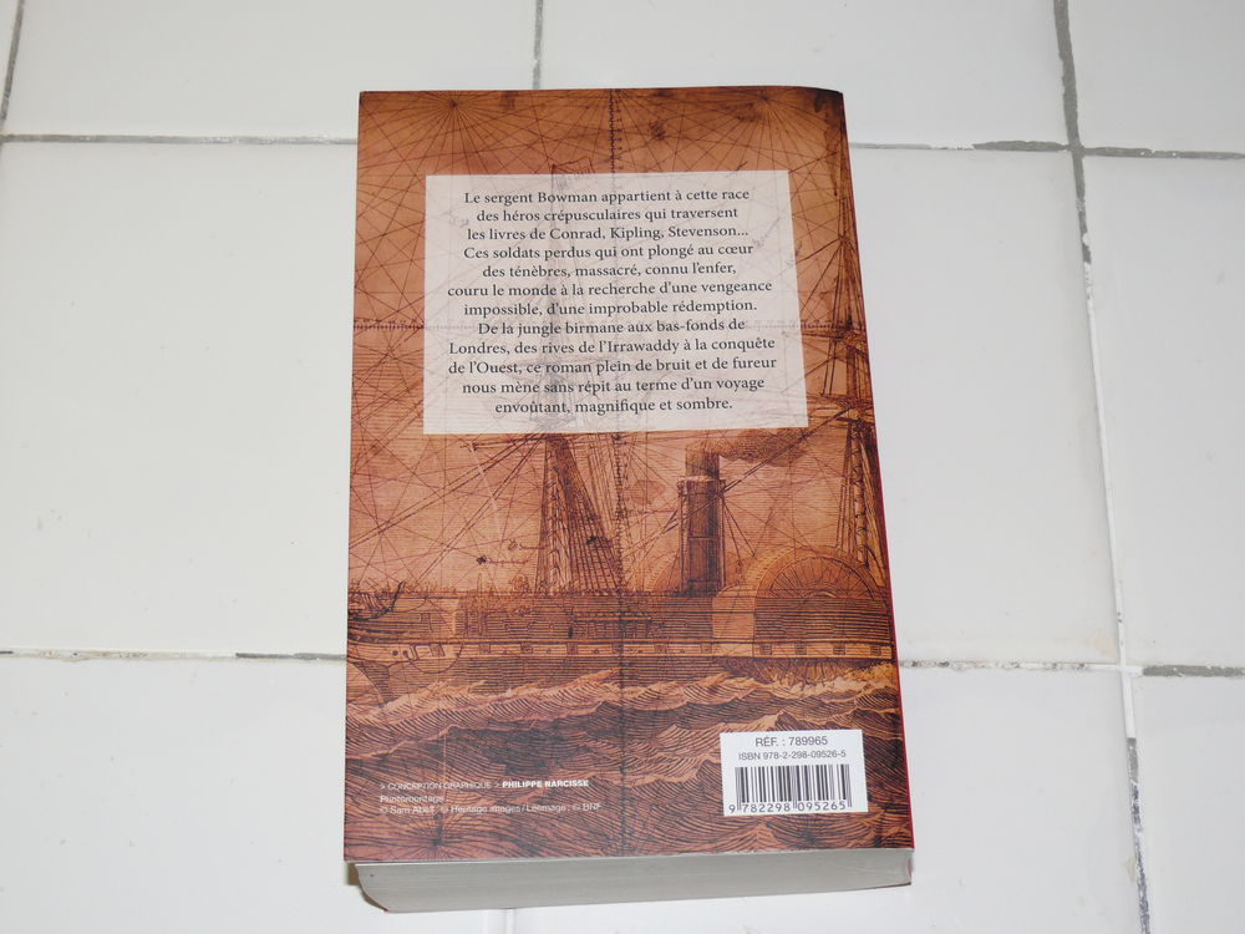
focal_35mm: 58
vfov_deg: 25.2
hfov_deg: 33.2
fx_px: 2086
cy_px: 467
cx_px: 622
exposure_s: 1/30
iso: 100
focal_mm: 10.5
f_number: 3.2
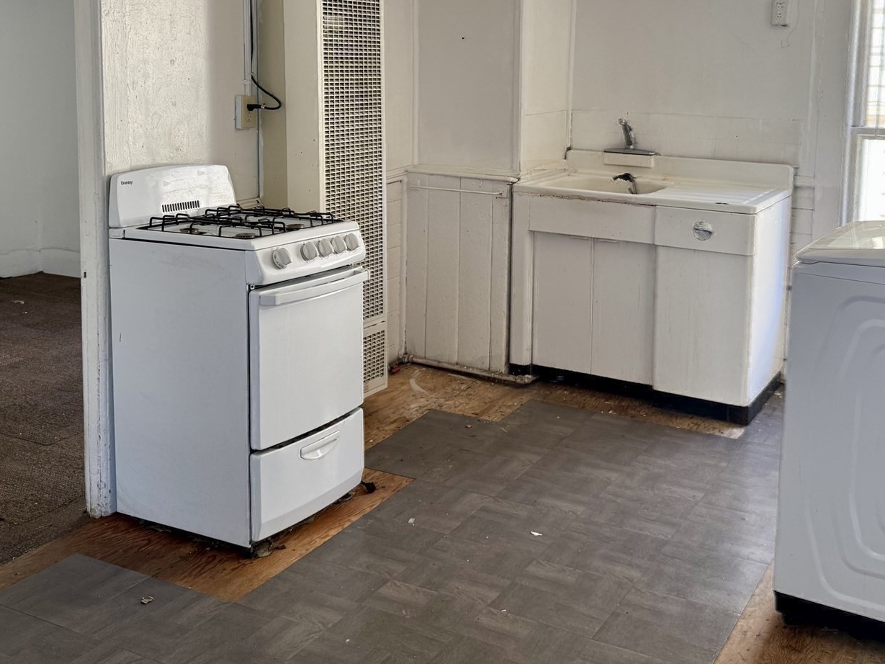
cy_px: 184
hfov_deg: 46.7
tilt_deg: -6.4
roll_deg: -1.1
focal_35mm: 40
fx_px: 1023
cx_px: 504
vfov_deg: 35.3
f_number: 1.78
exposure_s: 1/121
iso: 100
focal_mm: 6.76
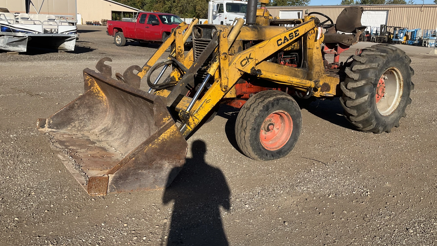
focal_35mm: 32
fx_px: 371
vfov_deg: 36.5
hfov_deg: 61.0
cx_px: 220
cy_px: 93
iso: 25
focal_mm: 3
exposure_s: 1/1912
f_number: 1.8
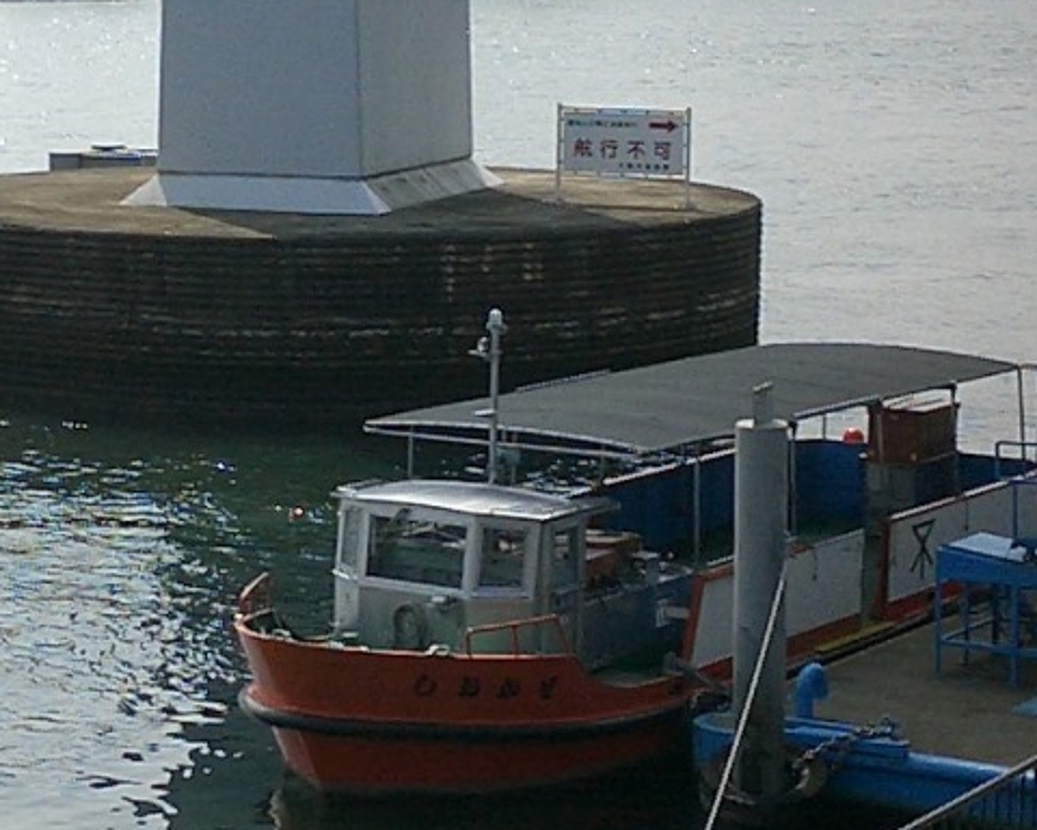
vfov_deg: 19.9
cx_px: 527
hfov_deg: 24.7
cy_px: 354
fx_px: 2363
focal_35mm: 77
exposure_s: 1/1600
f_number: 3.5
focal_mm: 5.6
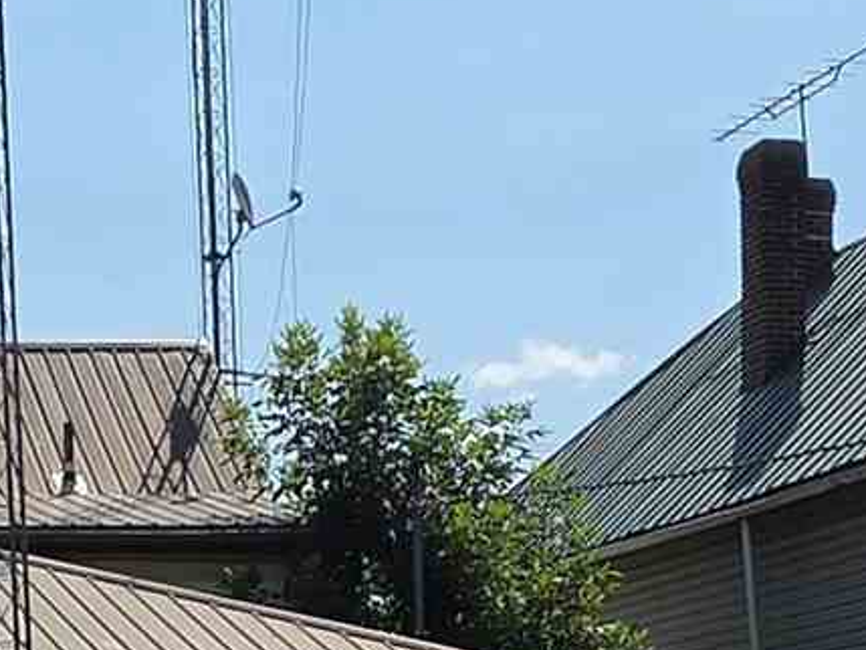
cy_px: 1098
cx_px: -10
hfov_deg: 20.4
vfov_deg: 14.4
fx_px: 2327
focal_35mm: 93
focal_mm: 2.2
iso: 32
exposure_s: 1/3220
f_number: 1.9
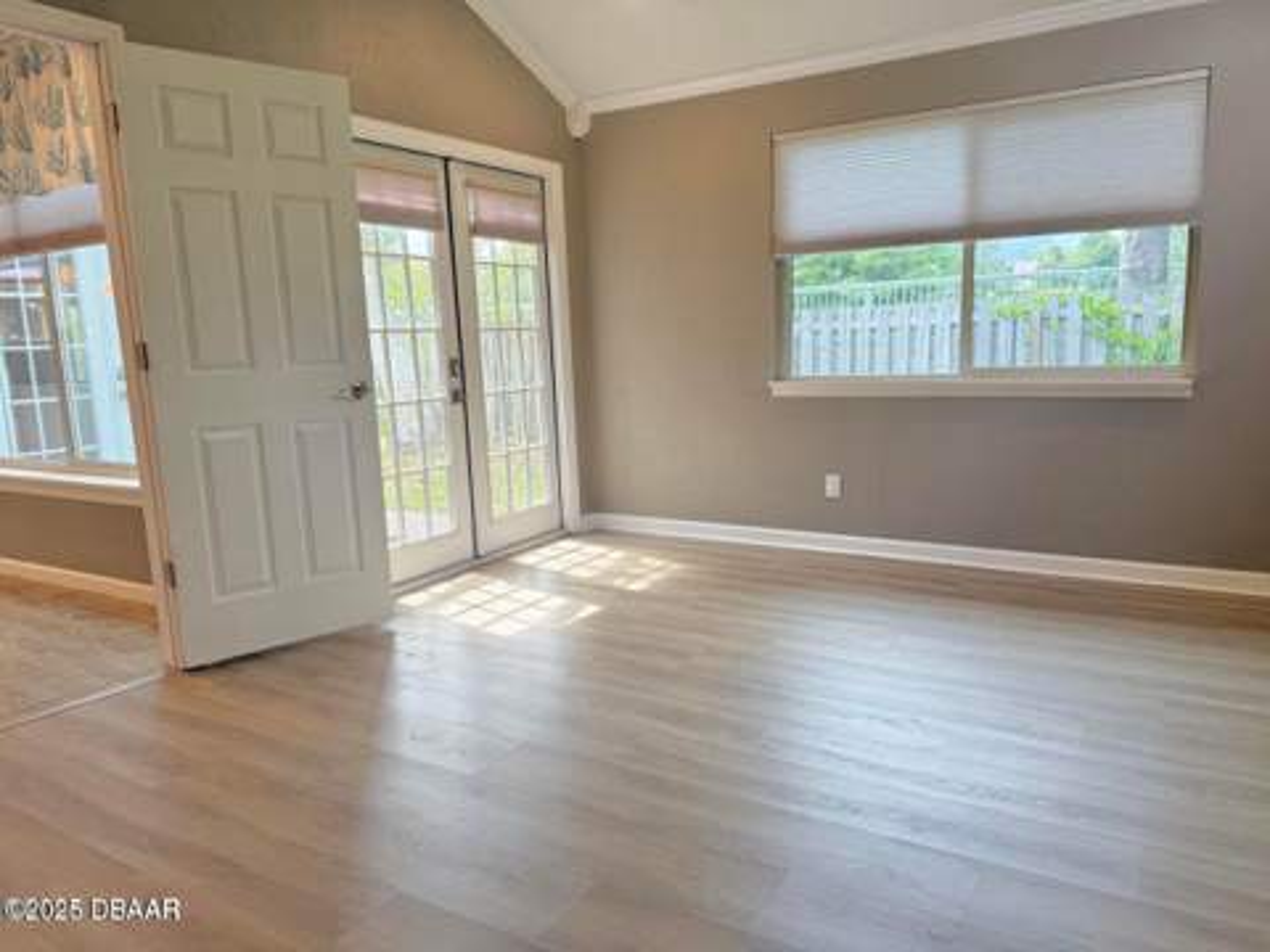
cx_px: 635
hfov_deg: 71.6
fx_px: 881
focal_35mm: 24
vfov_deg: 56.8
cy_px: 476
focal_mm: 6.76
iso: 100
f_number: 1.78
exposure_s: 1/176
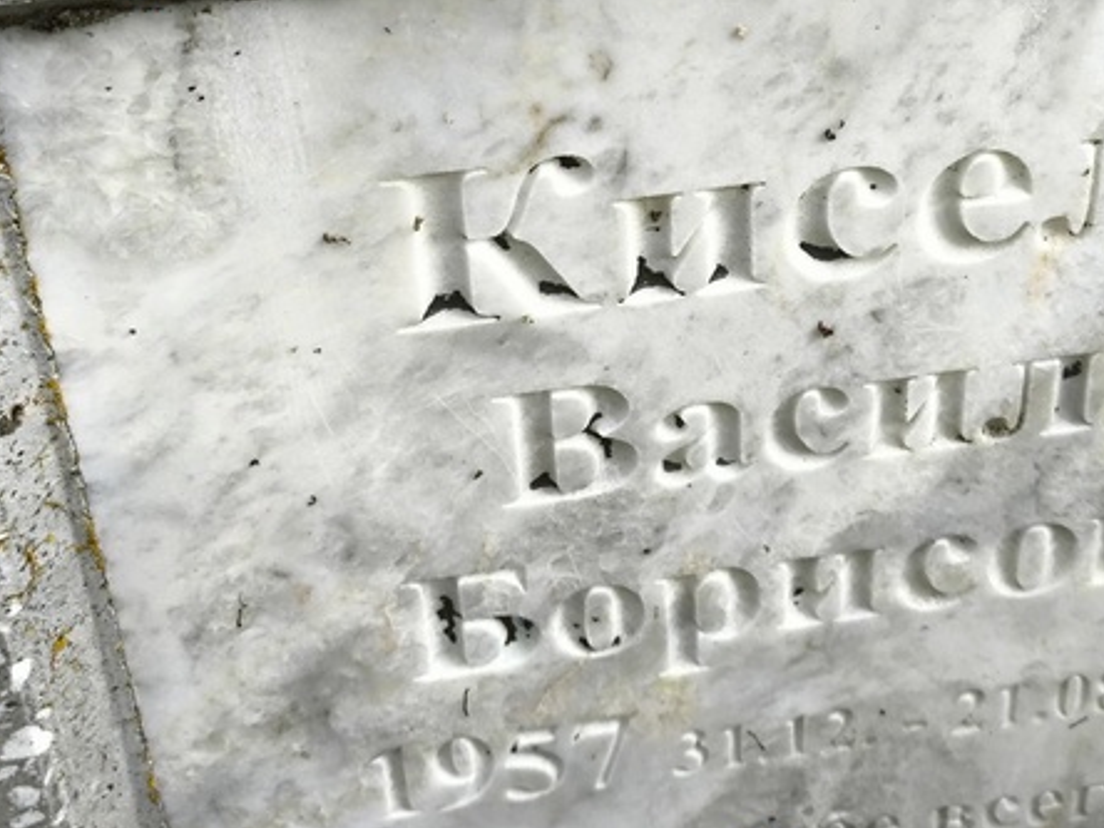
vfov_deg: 16.3
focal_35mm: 90
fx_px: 2870
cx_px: 680
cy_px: 124
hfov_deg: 21.7
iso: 80
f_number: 1.7
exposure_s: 1/120
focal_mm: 4.71
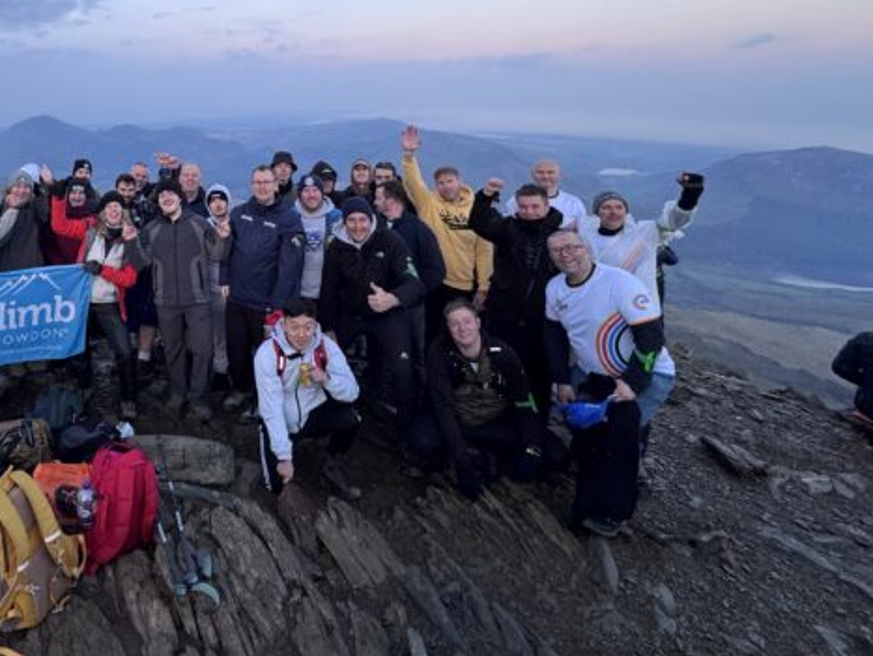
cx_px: 170
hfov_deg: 66.8
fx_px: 580
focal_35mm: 23
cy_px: 150
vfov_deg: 55.6
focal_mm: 2.22
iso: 100
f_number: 2.2
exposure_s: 1/99
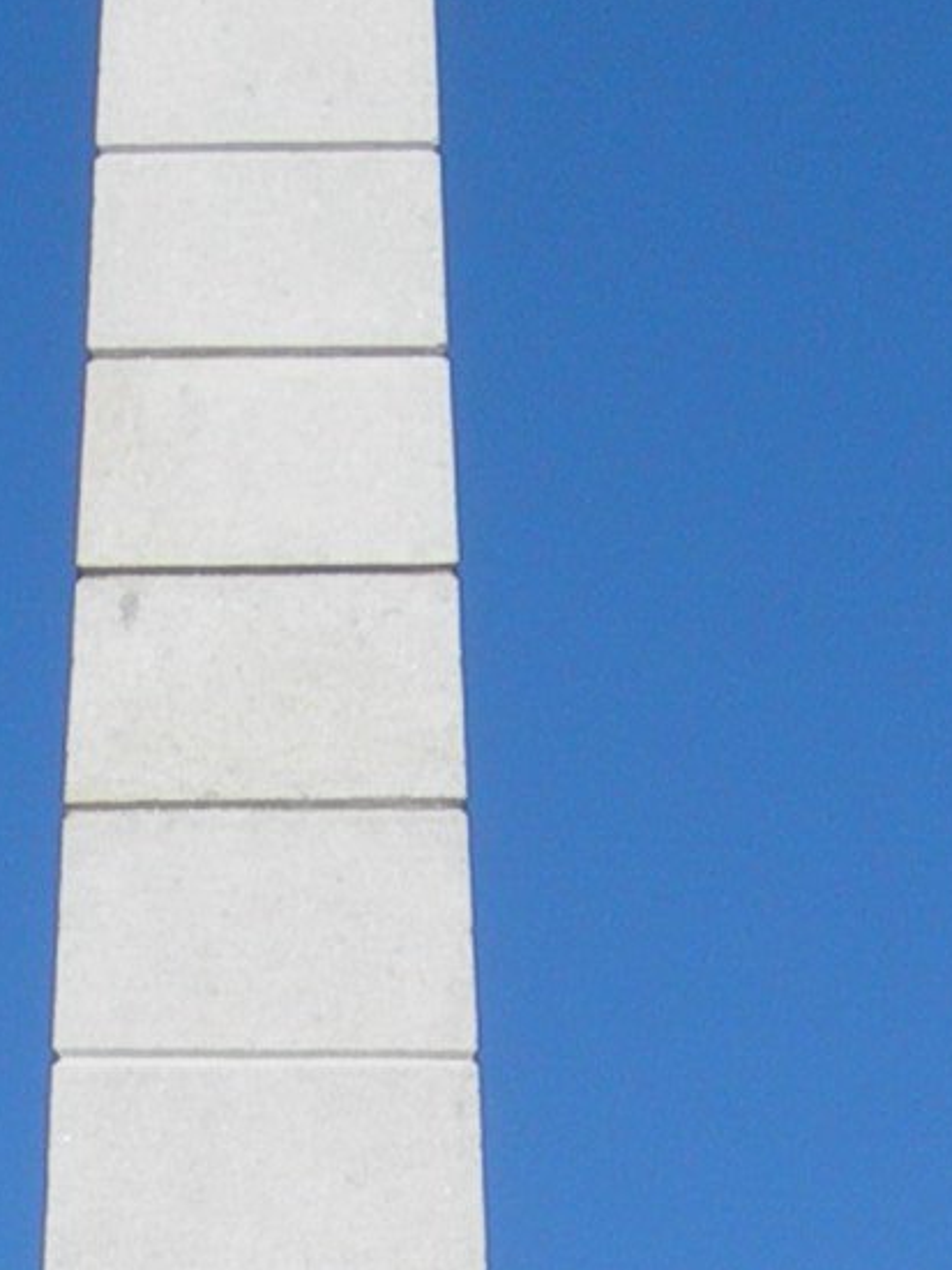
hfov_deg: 7.0
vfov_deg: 9.0
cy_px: 2088
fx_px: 7777
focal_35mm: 212
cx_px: 244
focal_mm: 7.8
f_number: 4.8
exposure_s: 1/654
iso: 50
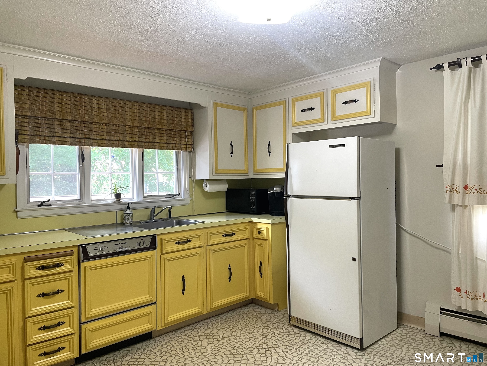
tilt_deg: -0.5
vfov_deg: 53.1
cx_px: 244
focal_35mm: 26
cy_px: 183
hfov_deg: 67.3
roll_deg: +1.1
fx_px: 366
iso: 125
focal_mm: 4.2
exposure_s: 1/60
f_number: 1.6
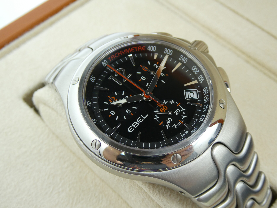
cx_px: 138
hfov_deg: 40.4
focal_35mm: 47
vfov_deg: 30.9
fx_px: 376
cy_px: 104
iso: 160
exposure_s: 1/80
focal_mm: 8.4
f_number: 4
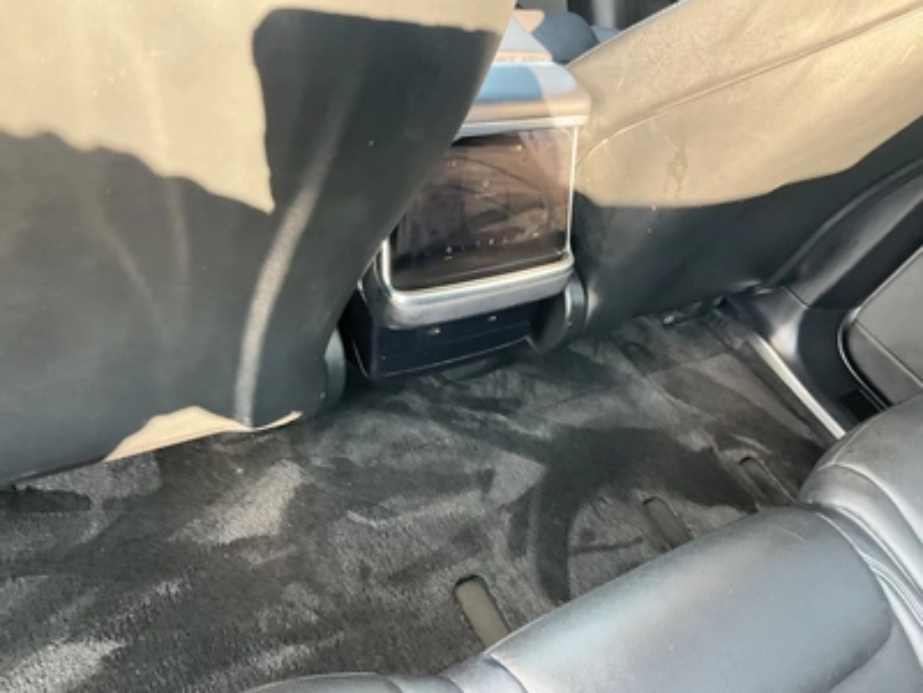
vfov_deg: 48.2
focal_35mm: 29
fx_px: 773
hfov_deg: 61.7
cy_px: 346
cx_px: 462
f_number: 1.8
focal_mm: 3
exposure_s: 1/60
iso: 250
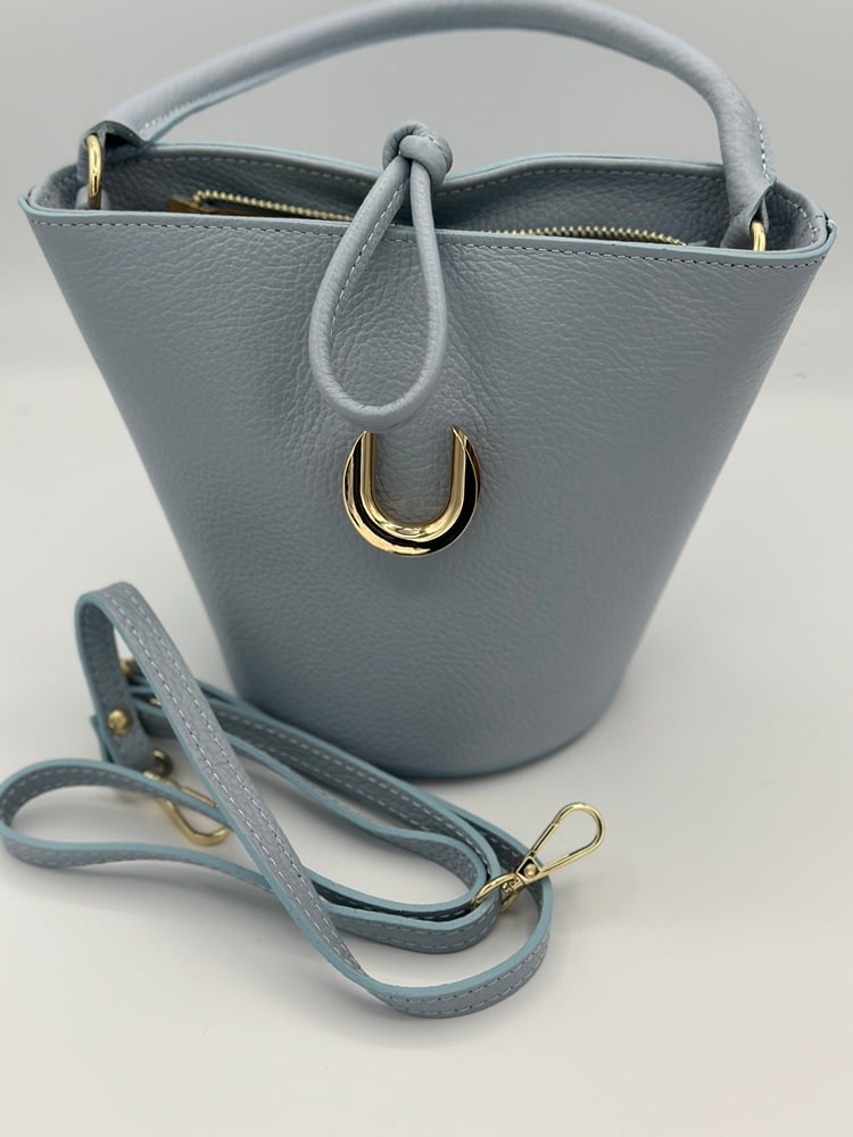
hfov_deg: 30.3
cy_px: 568
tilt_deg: -37.8
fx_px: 1577
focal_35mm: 48
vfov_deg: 39.7
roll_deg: +0.1
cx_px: 426
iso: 80
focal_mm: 6.86
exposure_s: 1/1475
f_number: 1.78
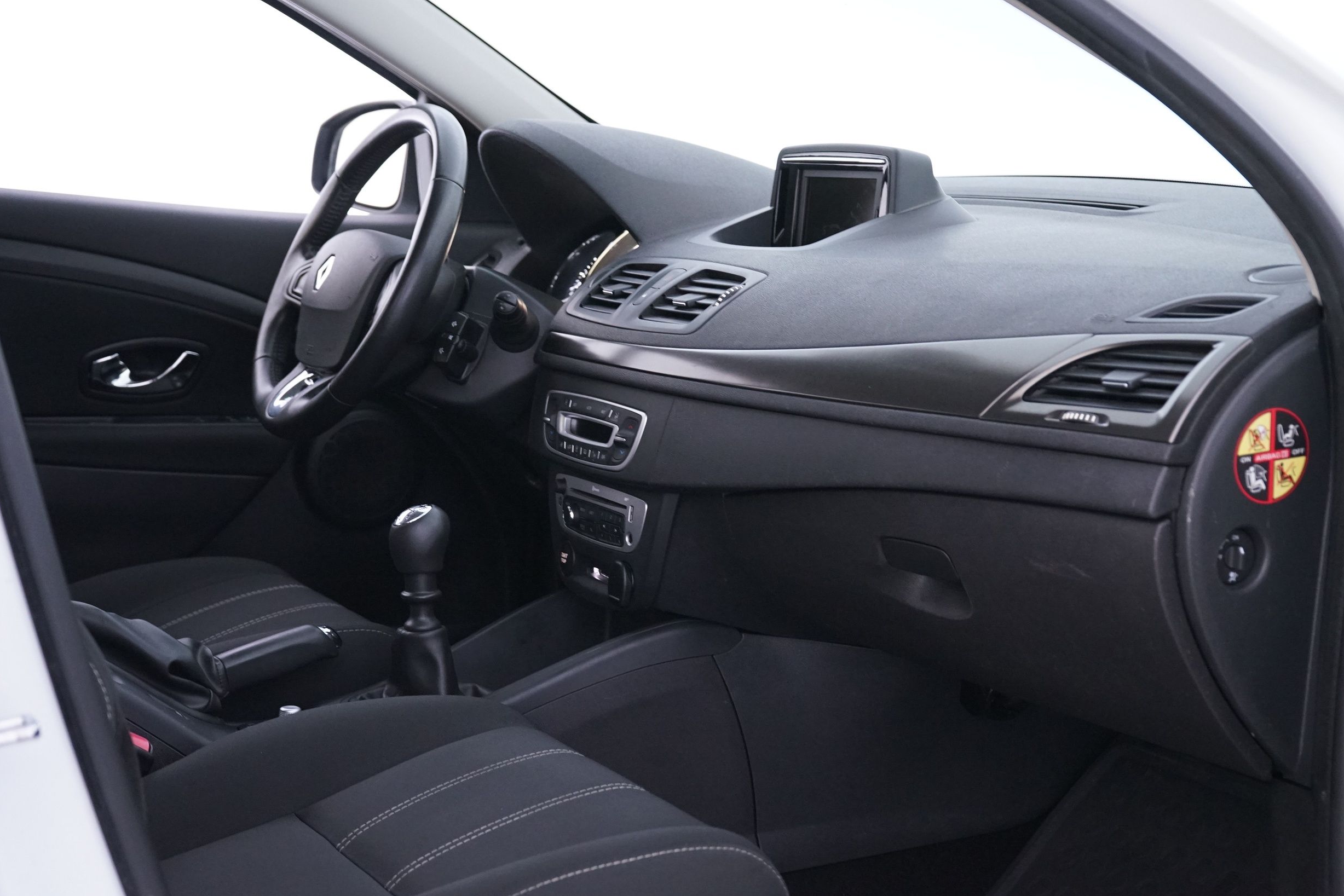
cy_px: 446
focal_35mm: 58
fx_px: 2165
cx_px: 683
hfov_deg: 34.5
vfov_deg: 23.4
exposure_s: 1/10
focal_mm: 57
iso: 3200
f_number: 6.3
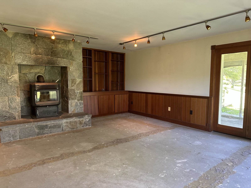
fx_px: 174
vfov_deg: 56.8
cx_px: 126
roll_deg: -1.5
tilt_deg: -5.2
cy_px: 94
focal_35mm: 24
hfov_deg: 71.6
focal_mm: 6.86
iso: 250
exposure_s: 1/60
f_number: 1.78
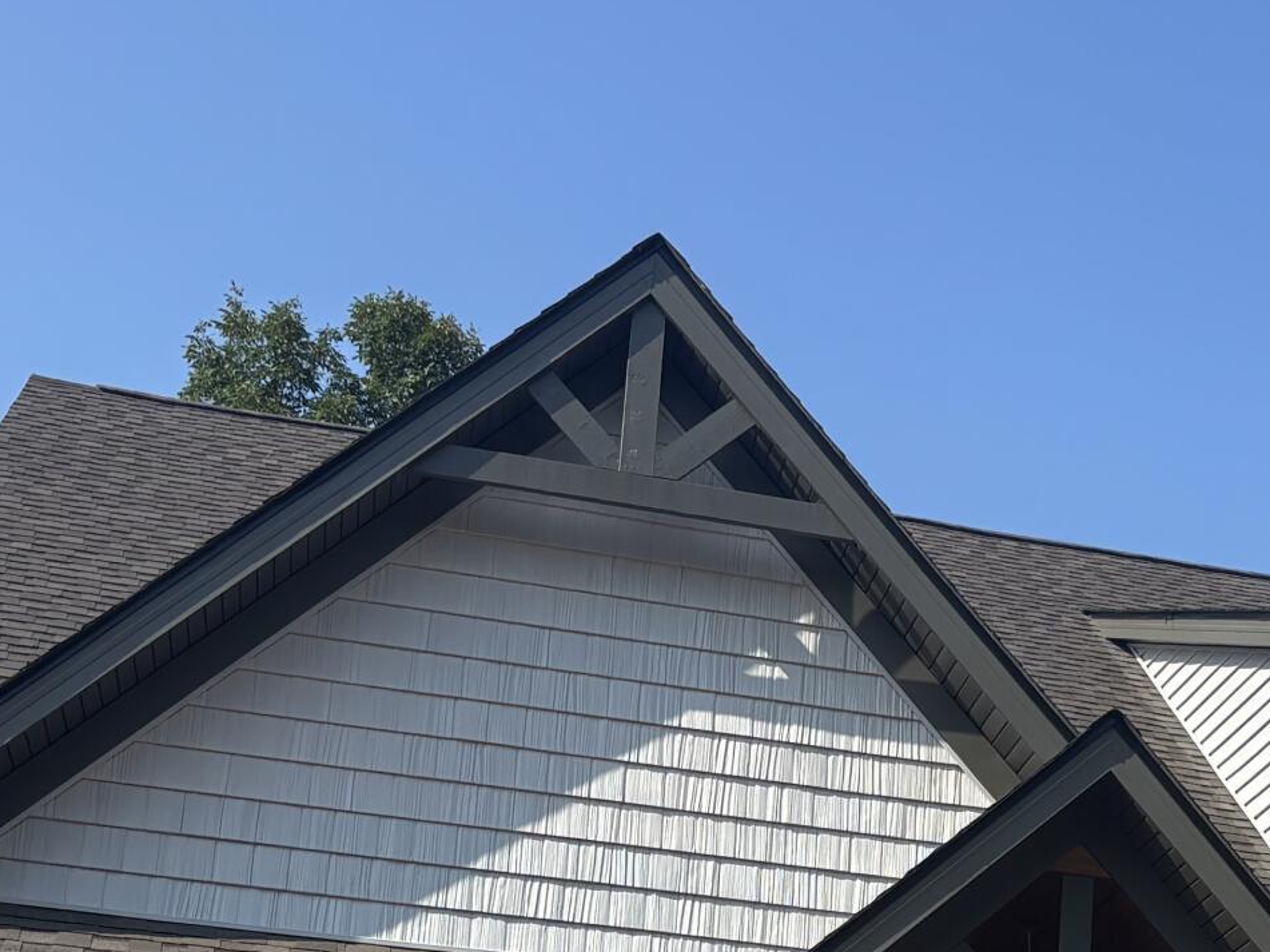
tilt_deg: +9.2
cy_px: 1132
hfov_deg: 22.9
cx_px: 1263
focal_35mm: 82
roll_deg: -2.9
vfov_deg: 17.2
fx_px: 3008
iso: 50
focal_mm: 5.96
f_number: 1.6
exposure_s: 1/2398
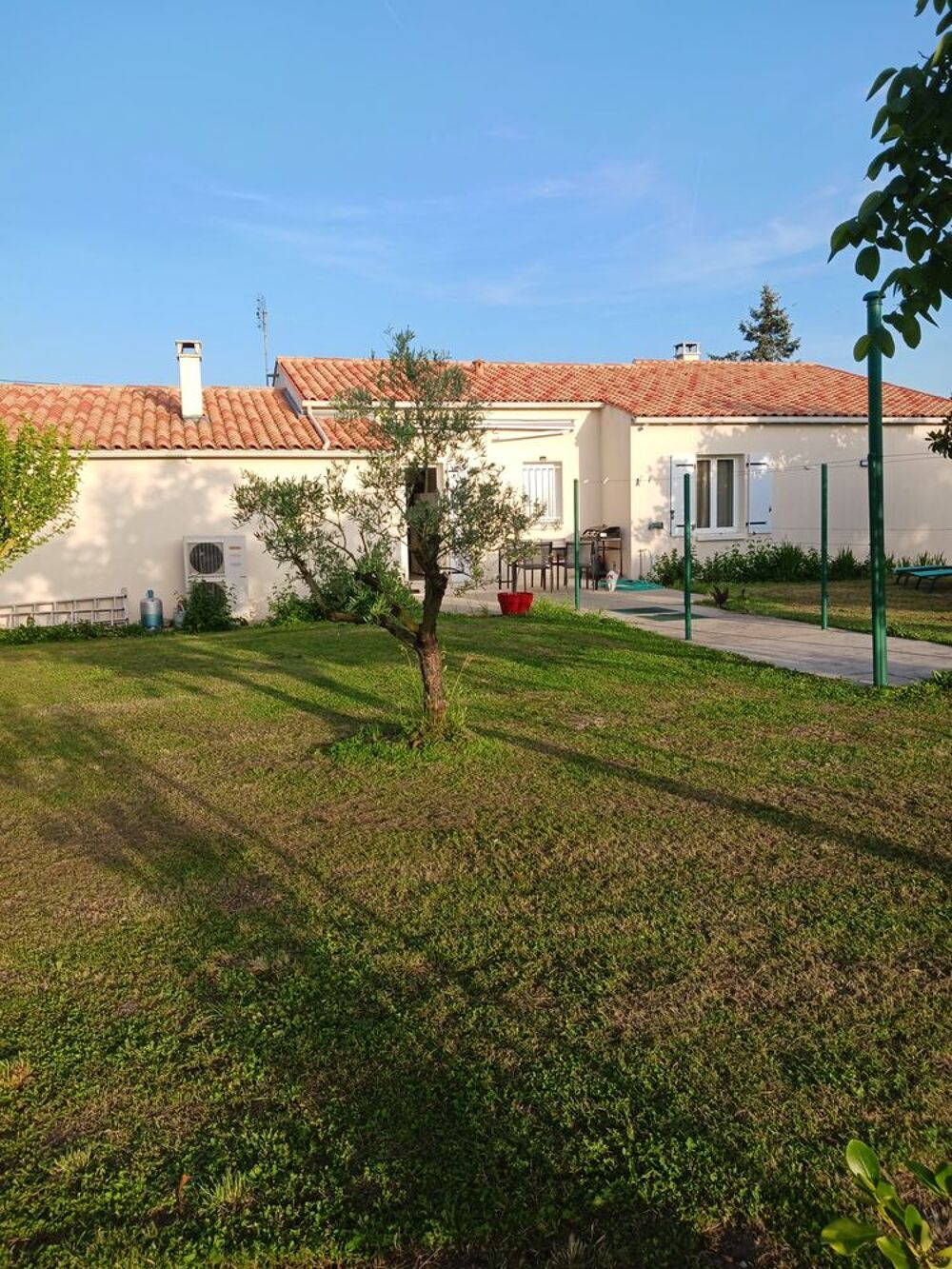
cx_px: 476
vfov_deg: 65.3
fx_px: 990
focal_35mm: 27
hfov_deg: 51.4
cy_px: 634
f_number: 1.8
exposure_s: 1/148
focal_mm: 4
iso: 20
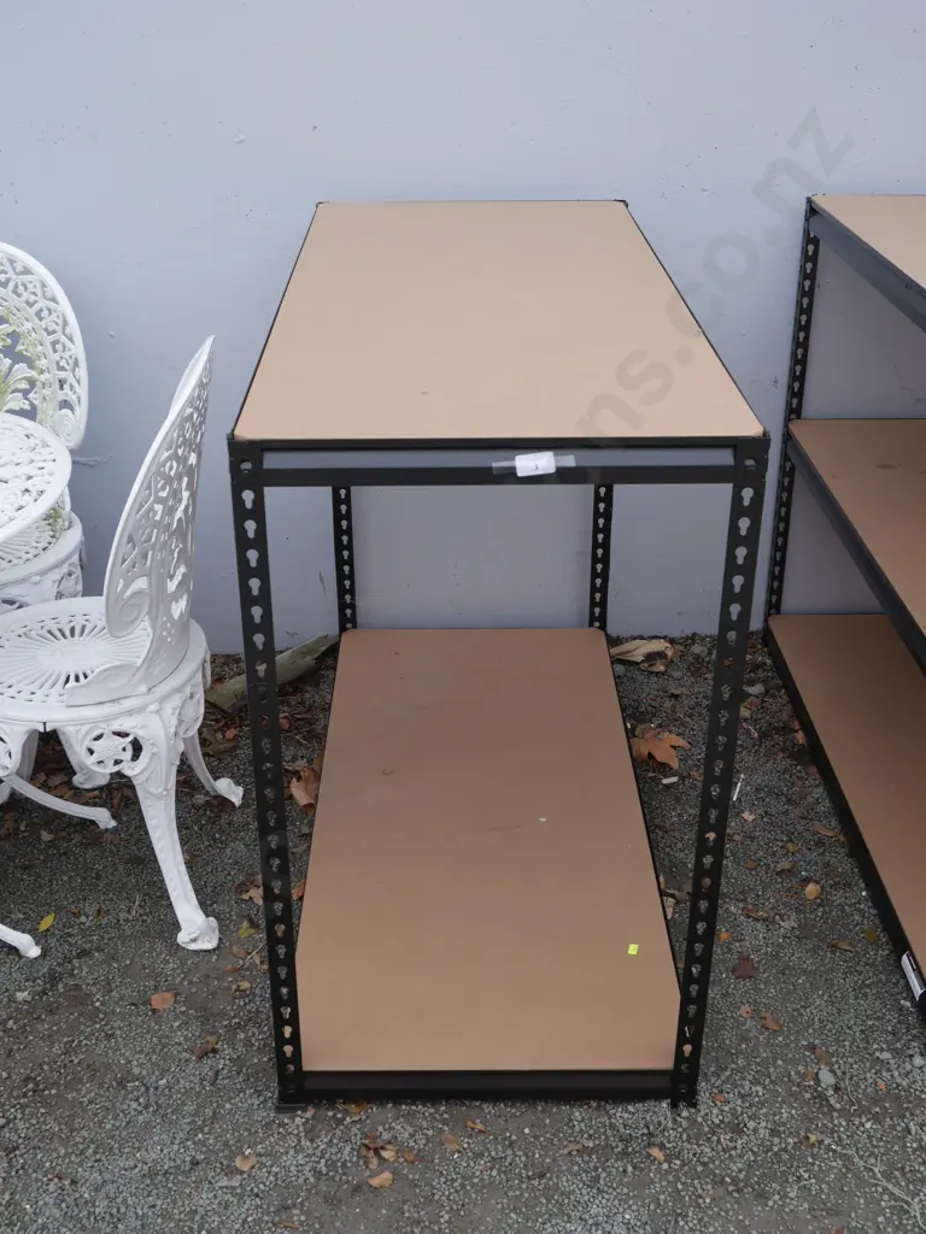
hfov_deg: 36.0
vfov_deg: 46.8
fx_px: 1427
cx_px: 463
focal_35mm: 40
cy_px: 617
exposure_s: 1/160
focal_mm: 20
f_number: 5.6
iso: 200
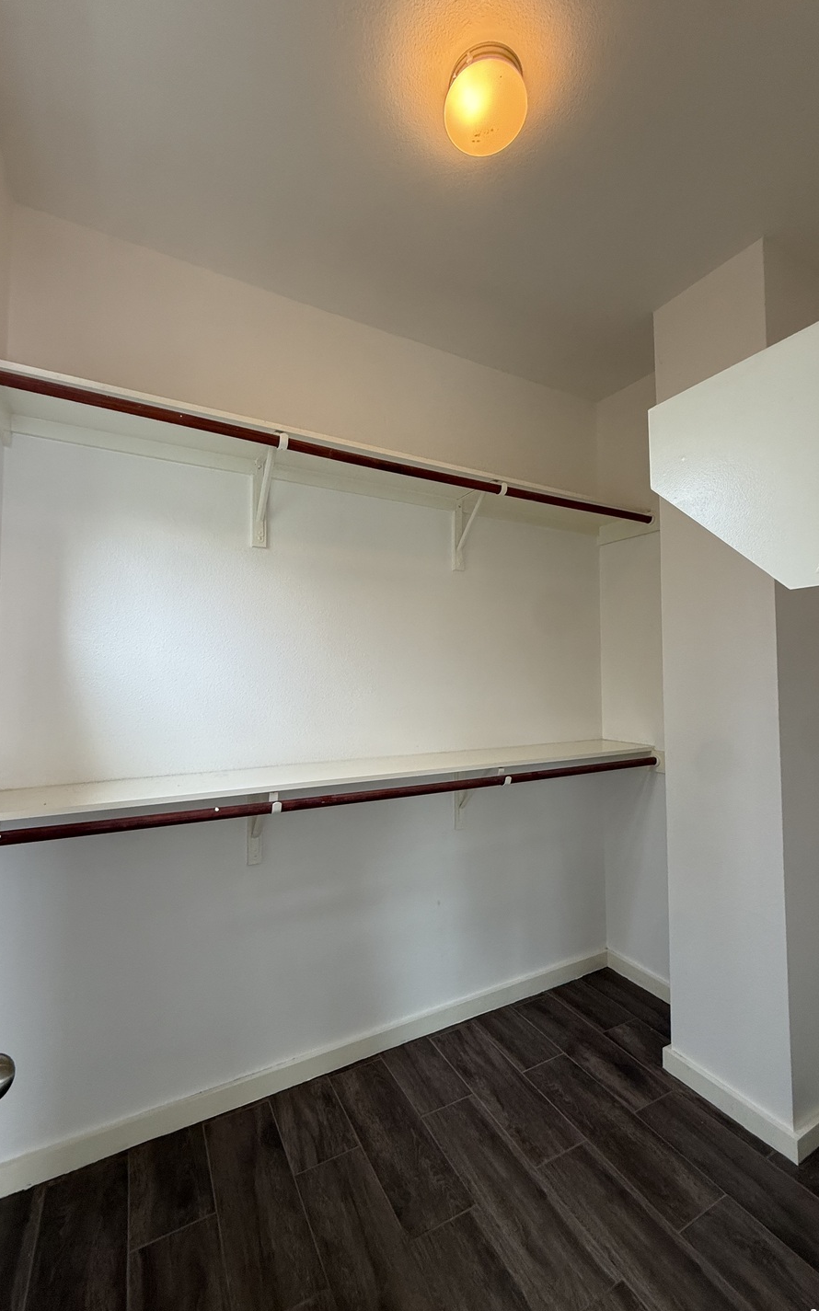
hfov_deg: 74.8
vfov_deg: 101.5
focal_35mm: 15
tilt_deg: +2.9
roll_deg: -0.2
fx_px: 536
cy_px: 659
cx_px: 410
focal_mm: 2.22
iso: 200
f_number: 2.2
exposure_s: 1/120
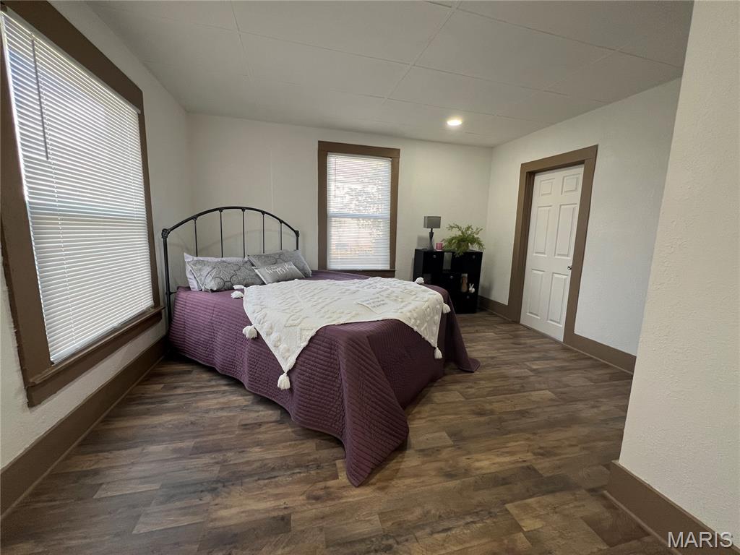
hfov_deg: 106.2
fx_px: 278
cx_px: 370
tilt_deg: -9.7
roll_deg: -1.7
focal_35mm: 13
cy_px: 278
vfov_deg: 89.9
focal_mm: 1.57
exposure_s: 1/99
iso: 125
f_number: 1.8
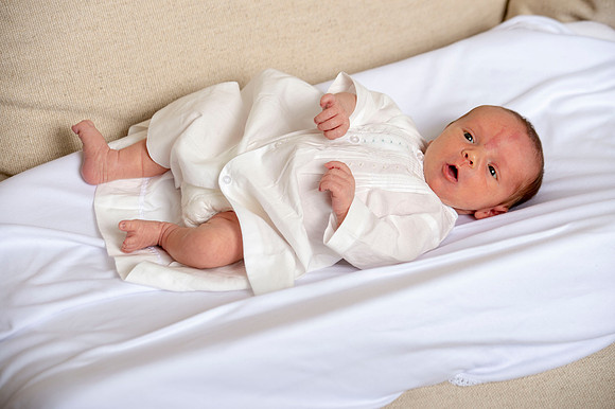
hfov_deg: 17.7
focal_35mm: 116
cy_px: 204
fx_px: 1980
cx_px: 308
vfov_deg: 11.8
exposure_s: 1/160
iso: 125
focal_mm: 116
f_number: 5.6
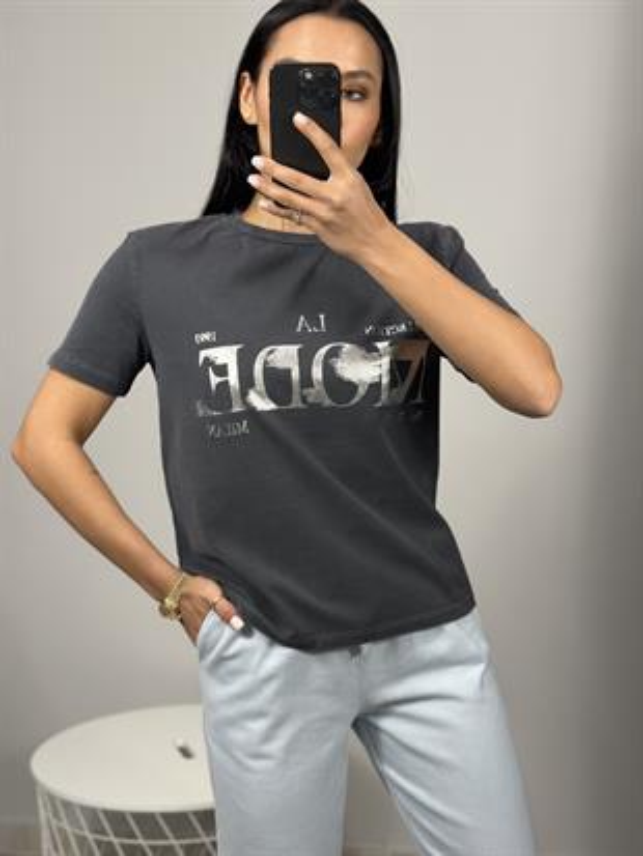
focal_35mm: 48
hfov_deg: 30.3
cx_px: 322
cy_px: 428
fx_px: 1188
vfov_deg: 39.6
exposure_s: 1/100
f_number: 1.78
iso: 125
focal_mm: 6.86
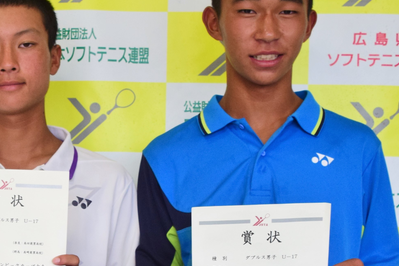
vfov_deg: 28.6
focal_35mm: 47
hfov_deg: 41.0
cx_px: 113
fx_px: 521
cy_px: 154
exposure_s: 1/200
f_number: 3.5
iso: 640
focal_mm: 18
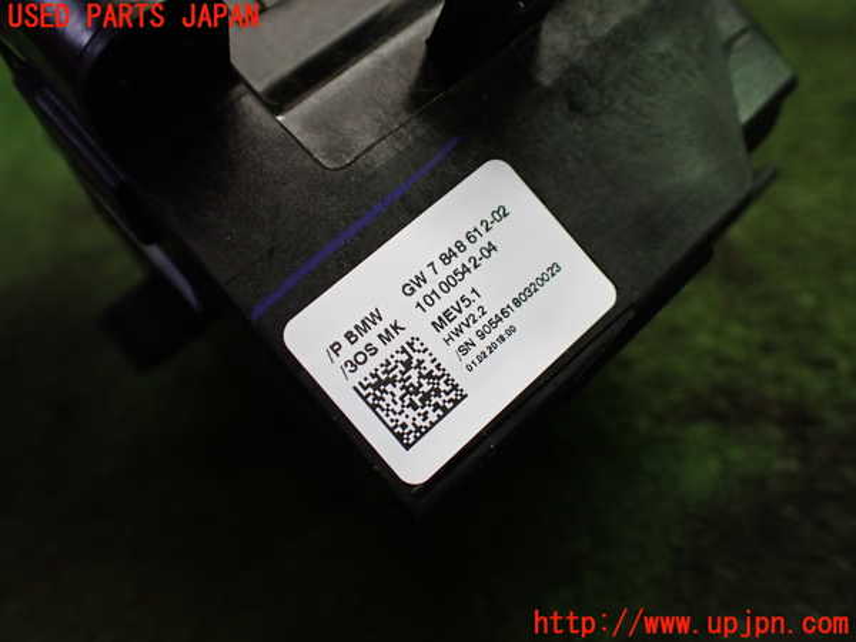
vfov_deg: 46.8
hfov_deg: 60.0
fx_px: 742
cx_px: 428
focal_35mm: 30
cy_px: 321
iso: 400
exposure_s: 1/125
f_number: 2.3
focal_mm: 5.4
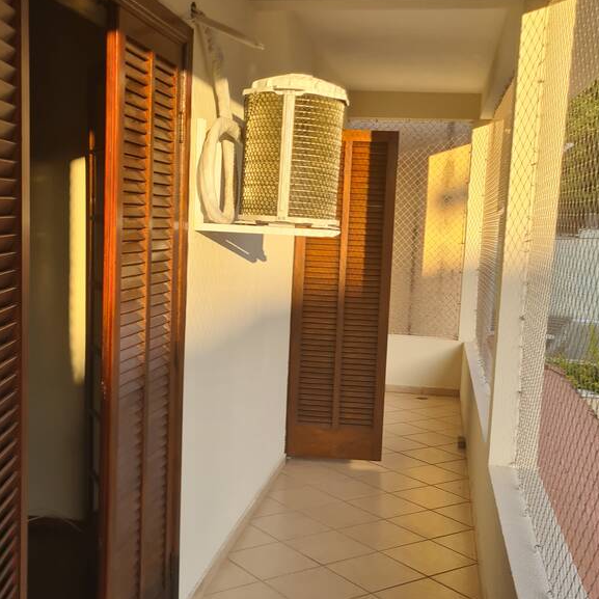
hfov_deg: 39.1
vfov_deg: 39.1
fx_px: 842
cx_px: 267
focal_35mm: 43
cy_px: 338
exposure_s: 1/594
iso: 50
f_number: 1.8
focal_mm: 5.4
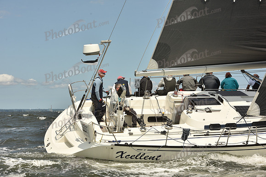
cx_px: 133
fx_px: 606
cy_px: 88
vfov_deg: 16.7
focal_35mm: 82
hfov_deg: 24.8
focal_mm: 82
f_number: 11
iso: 250
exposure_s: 1/800
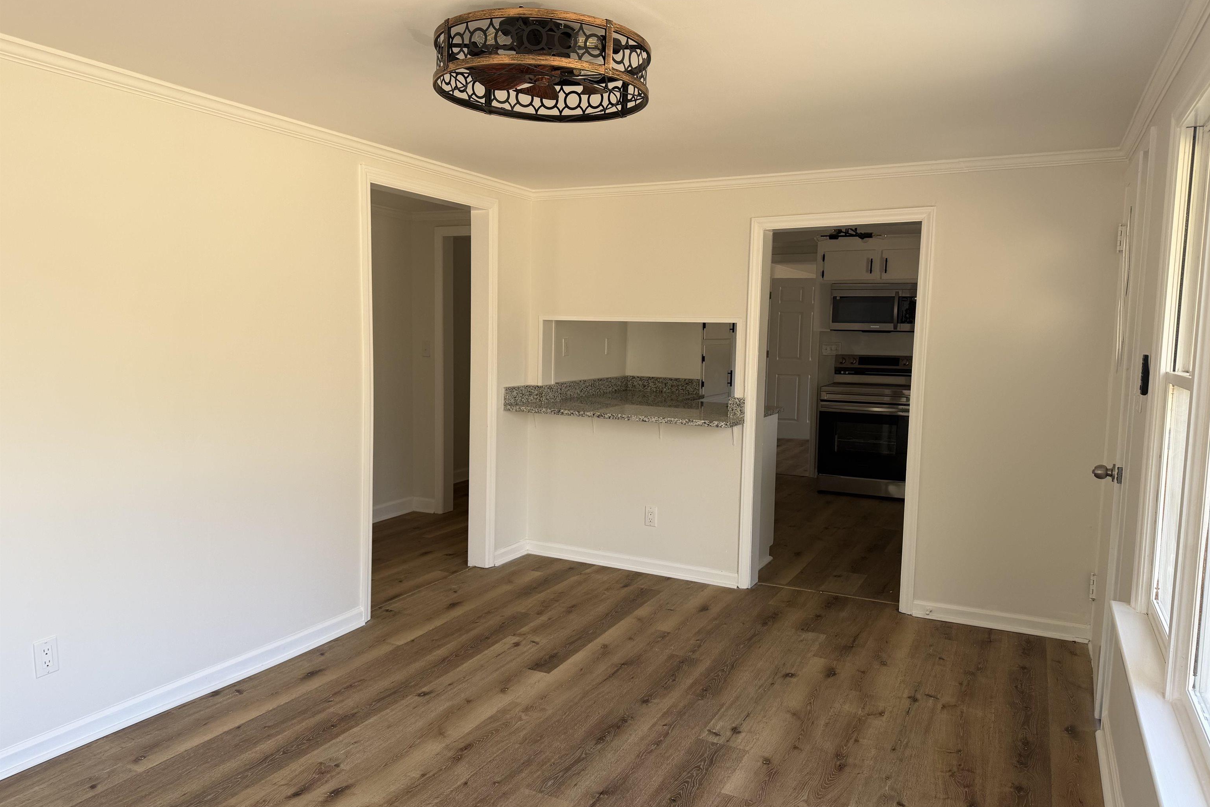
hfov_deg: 71.5
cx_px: 605
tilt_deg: -5.3
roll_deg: -0.8
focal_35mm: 25
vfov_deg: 51.3
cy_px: 408
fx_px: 840
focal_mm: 6.76
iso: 64
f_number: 1.78
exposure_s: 1/121
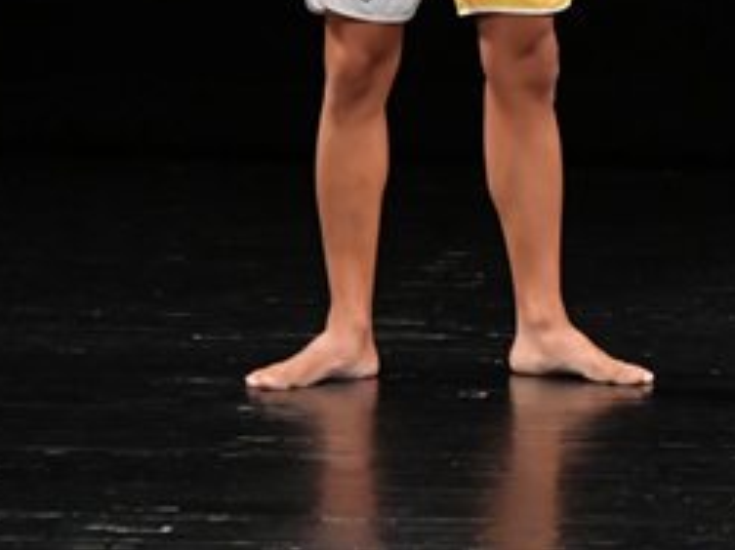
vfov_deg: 1.9
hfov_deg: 2.5
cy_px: -202
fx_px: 17021
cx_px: 810
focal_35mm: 802
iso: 3200
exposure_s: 1/400
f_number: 5.6
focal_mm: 180
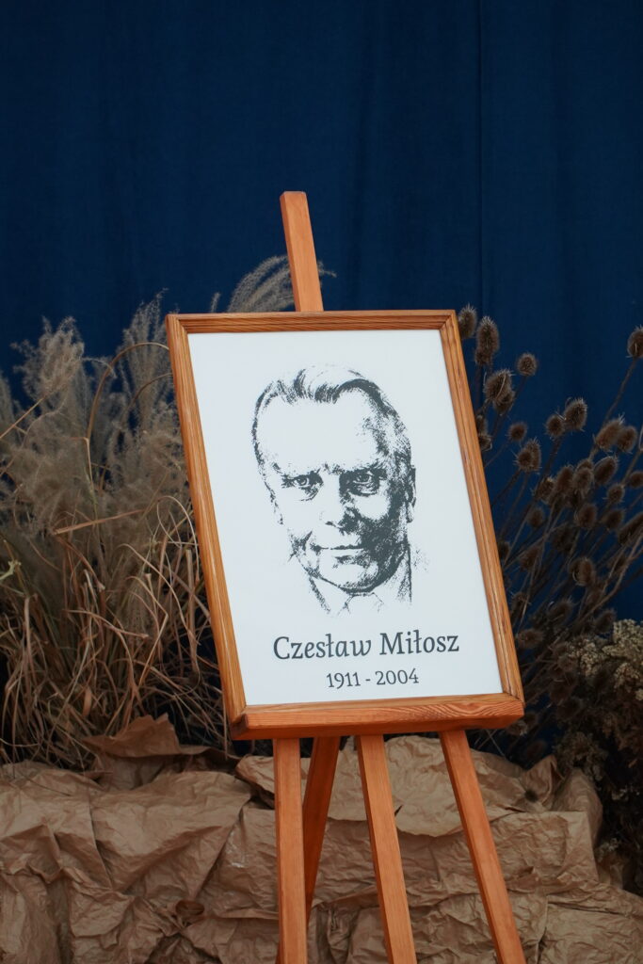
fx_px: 4205
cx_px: 322
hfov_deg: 8.7
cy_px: 482
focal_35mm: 157
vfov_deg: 13.1
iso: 2500
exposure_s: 1/160
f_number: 4
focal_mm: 105
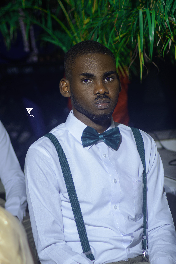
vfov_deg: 14.0
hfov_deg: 9.3
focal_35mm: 147
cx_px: 88
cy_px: 132
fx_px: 1080
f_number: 4.5
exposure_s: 1/200
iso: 100
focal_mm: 98
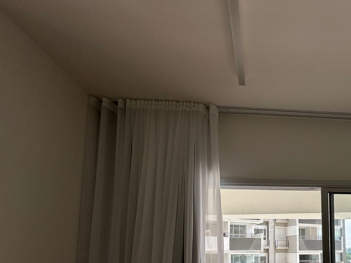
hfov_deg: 61.0
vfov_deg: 47.3
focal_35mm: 26
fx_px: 264
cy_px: 240
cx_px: 288
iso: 40
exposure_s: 1/378
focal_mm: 2.22
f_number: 2.2
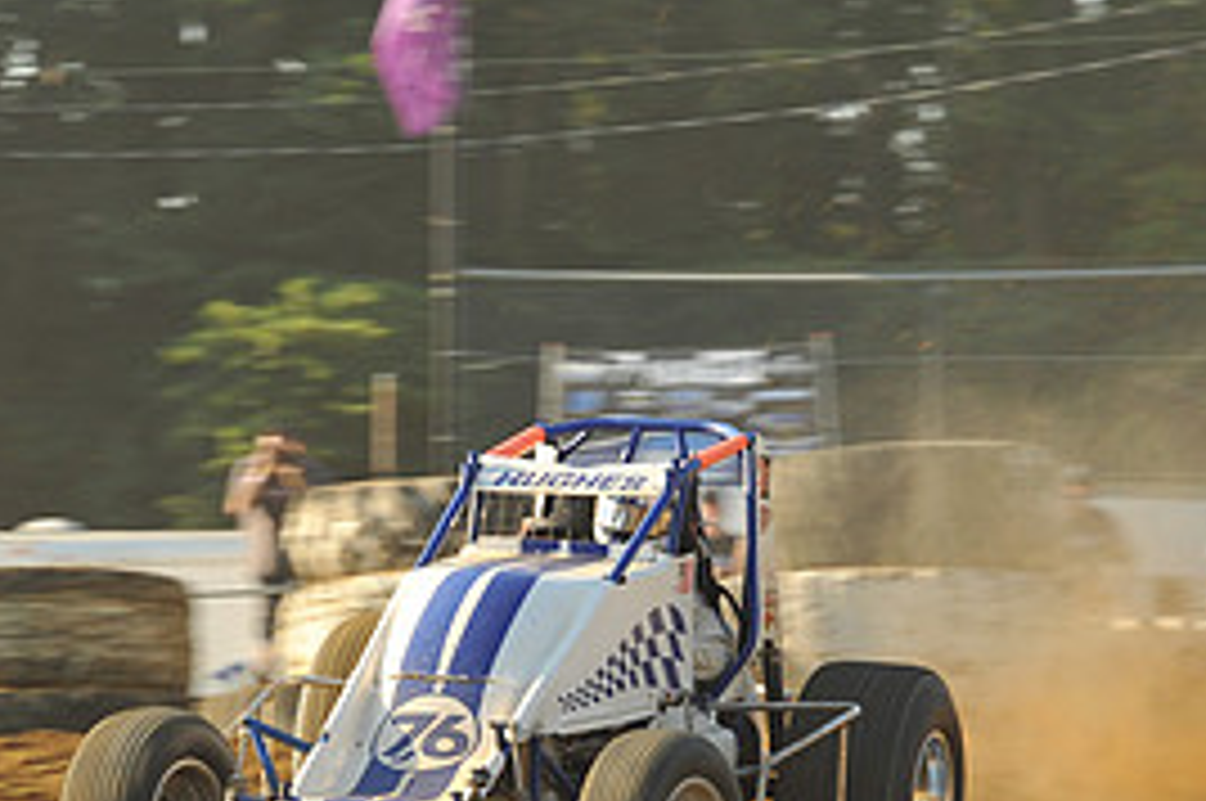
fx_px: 13049
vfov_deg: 3.5
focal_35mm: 390
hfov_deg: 5.3
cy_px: 706
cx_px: 531
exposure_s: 1/320
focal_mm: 180
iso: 400
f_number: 9
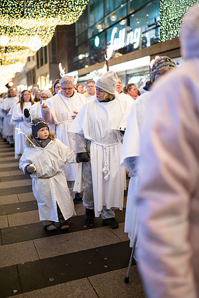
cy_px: 149
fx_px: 290
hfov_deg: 37.9
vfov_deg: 54.4
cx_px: 100
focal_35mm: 35
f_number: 1.4
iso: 1000
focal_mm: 35
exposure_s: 1/160
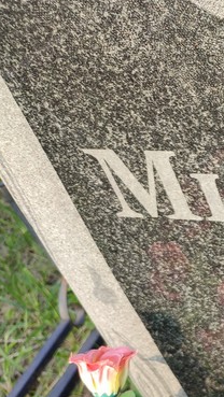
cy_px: 250
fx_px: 622
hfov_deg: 16.5
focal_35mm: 59
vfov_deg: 35.2
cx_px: 422
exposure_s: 1/100
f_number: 1.9
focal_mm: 6.04
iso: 50
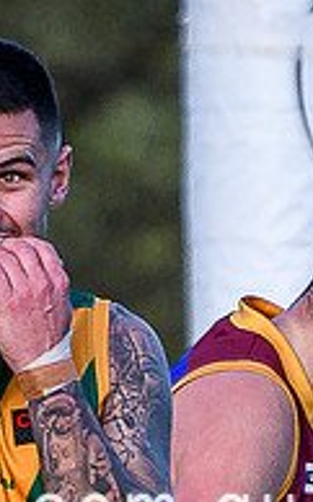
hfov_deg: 0.5
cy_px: 816
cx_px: 11
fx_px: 38259
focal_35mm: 2799
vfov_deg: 0.8
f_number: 2.8
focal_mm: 200
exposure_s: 1/1600
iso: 250
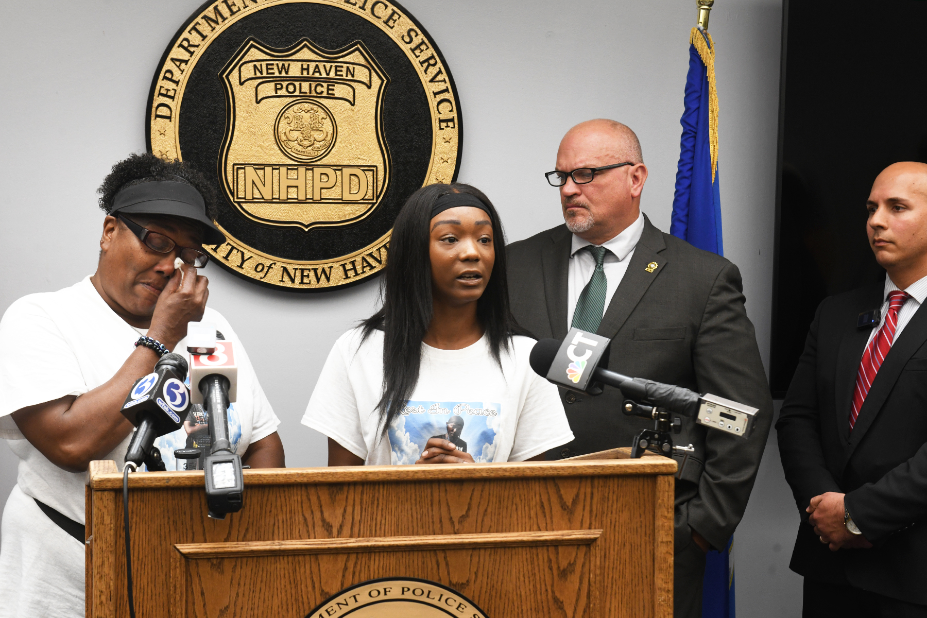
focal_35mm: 62
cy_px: 309
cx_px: 464
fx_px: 1596
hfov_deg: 32.4
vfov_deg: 21.9
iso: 1600
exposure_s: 1/60
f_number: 5
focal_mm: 62
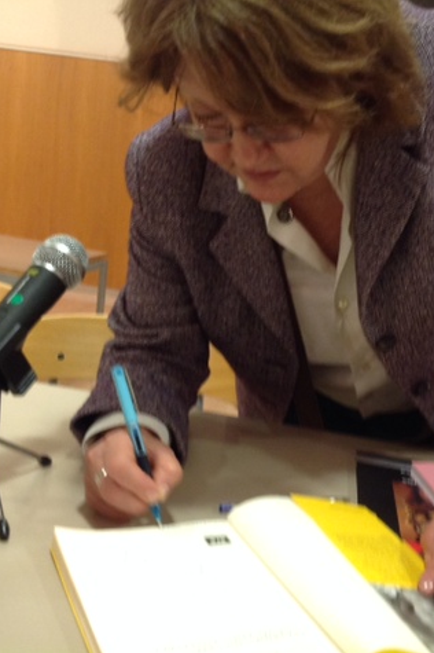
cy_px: 327
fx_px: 887
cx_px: 273
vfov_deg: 40.4
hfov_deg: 27.4
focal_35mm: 49
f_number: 2.4
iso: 200
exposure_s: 1/15
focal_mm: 4.28
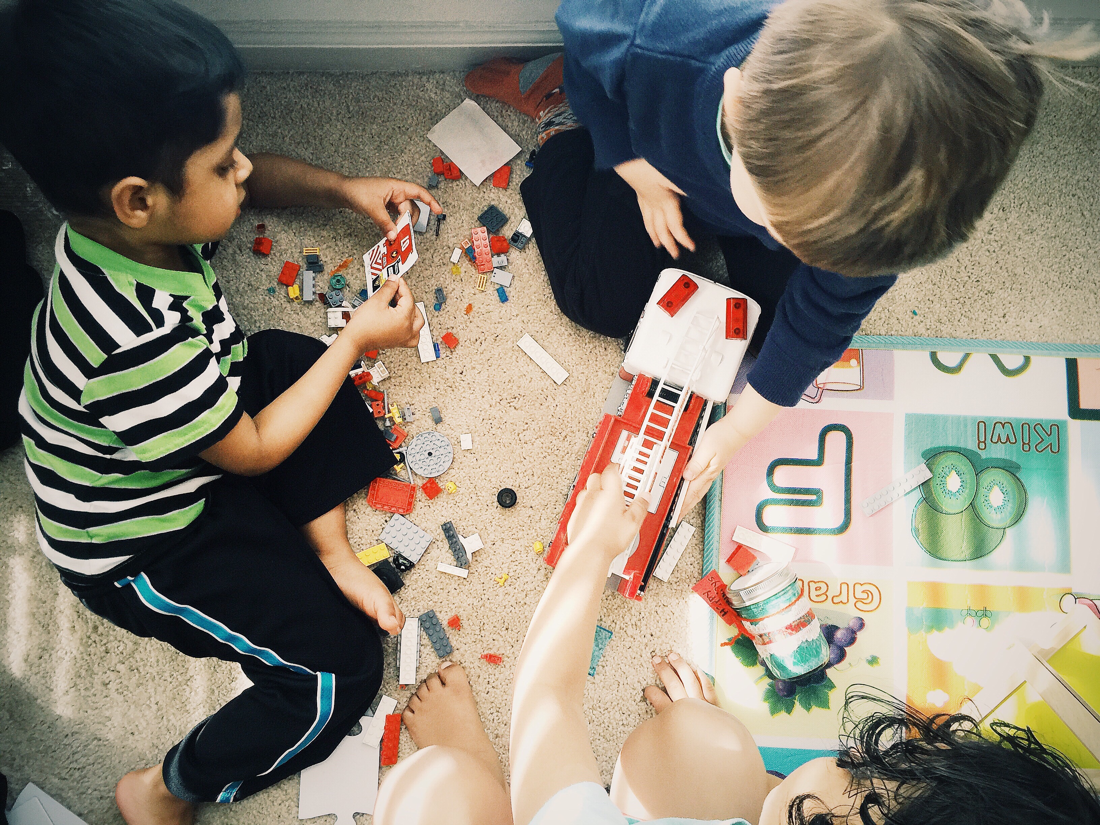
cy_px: 412
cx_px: 550
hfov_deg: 61.7
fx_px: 922
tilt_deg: -82.4
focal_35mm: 29
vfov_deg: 48.2
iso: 32
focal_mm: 4.15
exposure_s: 1/15
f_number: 2.2
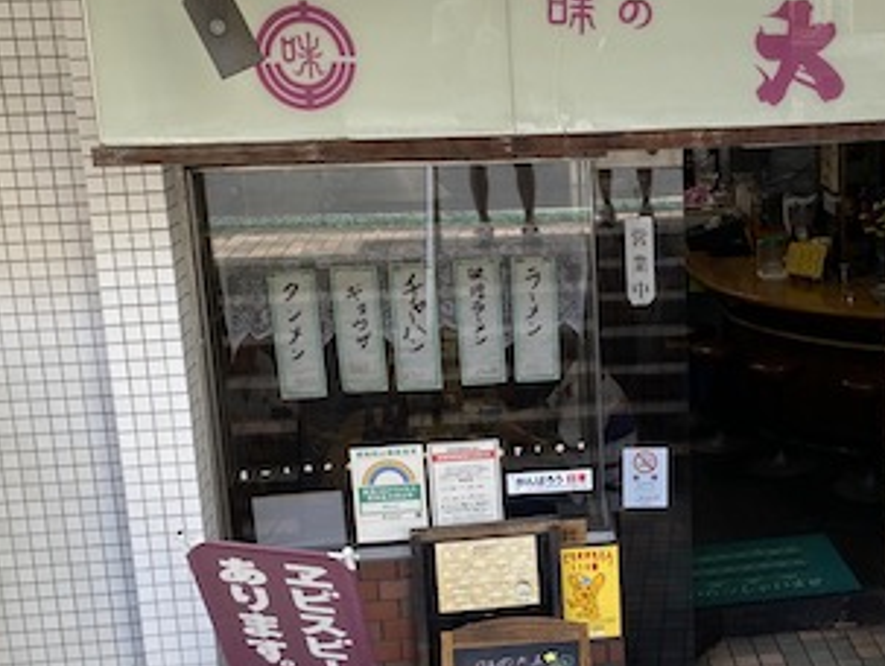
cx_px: 707
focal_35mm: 60
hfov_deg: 31.3
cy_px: 416
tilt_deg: -13.0
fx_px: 1536
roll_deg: +0.0
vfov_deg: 24.4
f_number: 1.8
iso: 32
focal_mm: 4.25
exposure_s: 1/173
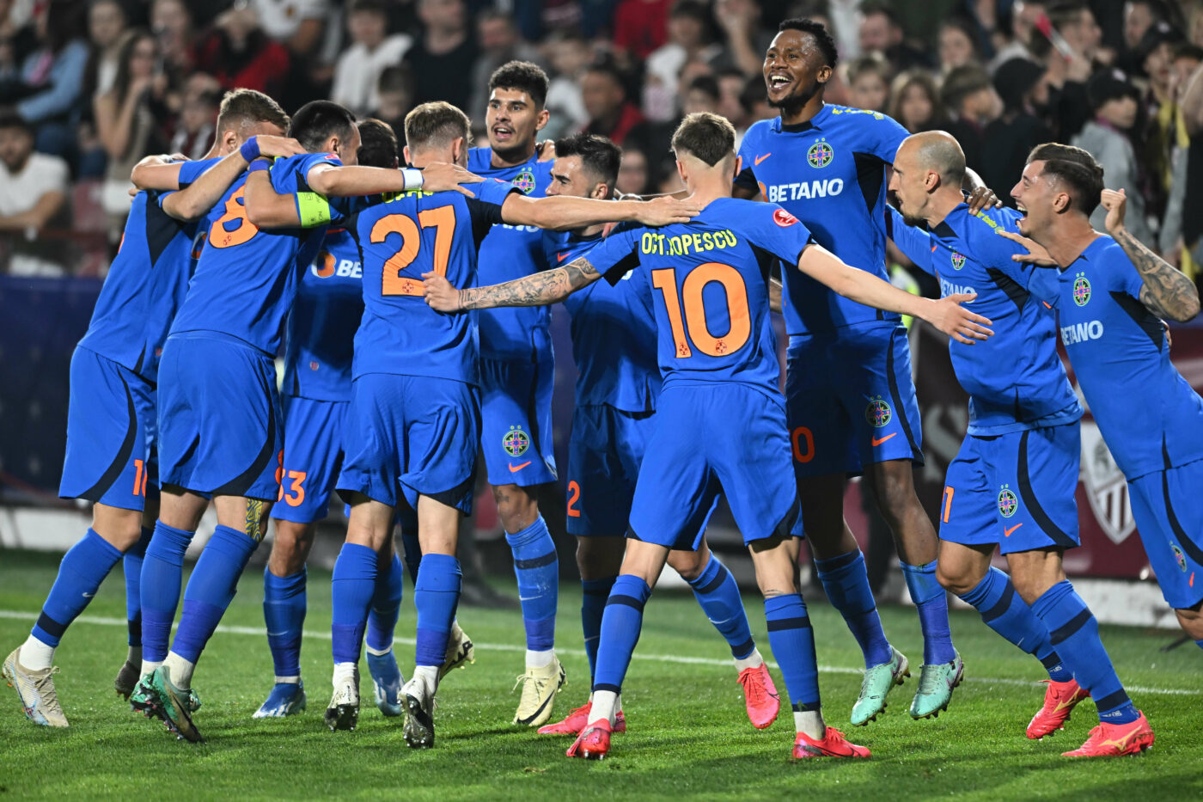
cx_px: 602
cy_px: 401
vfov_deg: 4.6
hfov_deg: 6.9
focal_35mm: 300
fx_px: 10023
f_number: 2.8
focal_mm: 300
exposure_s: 1/1600
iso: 2000
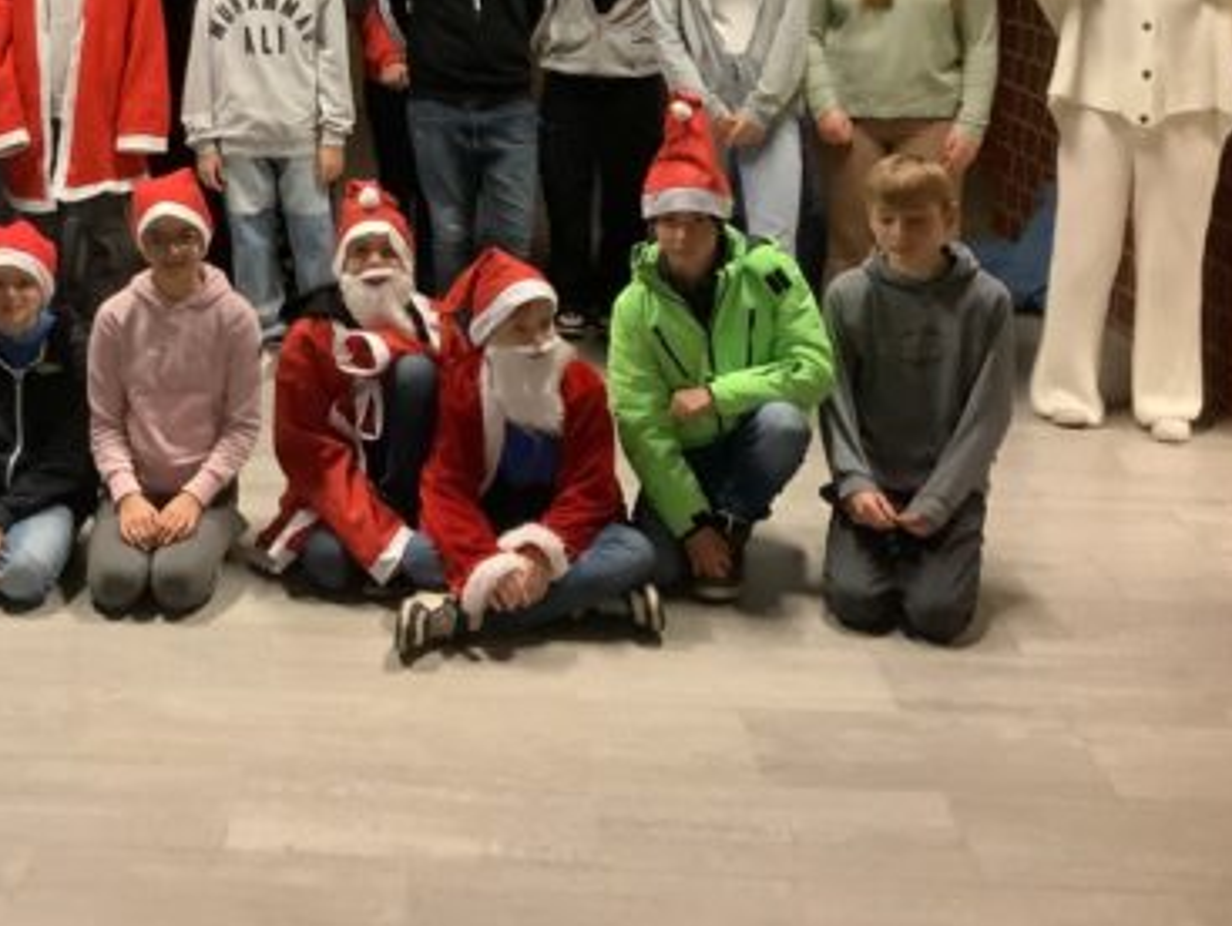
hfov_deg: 34.9
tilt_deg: -9.3
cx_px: 336
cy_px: 148
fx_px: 1924
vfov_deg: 26.4
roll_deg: -0.5
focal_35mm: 54
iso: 640
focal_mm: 3.3
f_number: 2.4
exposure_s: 1/24
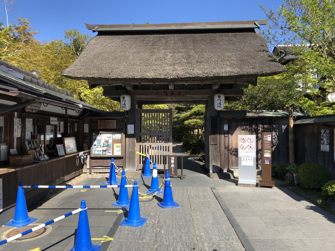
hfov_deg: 63.4
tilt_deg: +2.1
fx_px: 271
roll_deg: +0.7
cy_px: 126
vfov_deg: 49.7
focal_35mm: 28
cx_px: 168
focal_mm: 3.99
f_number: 1.8
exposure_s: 1/889
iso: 20
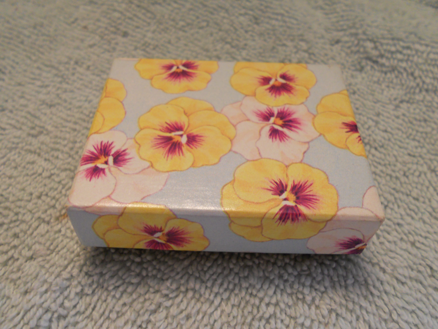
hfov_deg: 56.8
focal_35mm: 32
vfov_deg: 44.2
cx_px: 219
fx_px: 405
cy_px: 164
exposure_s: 1/30
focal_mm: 5.8
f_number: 3.5
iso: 250
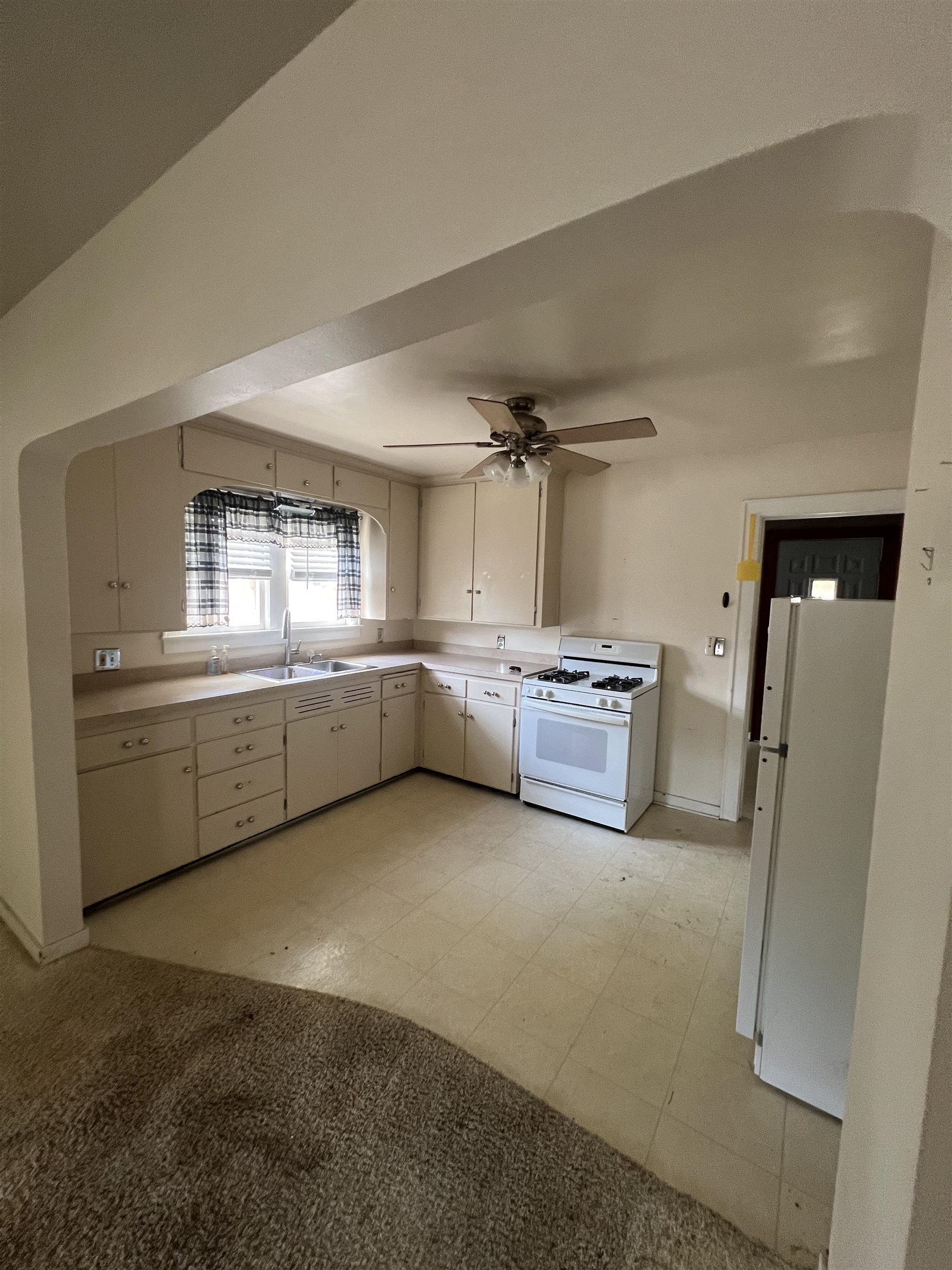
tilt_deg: -5.1
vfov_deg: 106.2
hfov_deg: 89.9
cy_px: 635
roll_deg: -1.5
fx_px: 477
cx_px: 476
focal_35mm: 13
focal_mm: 1.57
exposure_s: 1/80
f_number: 1.8
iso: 250
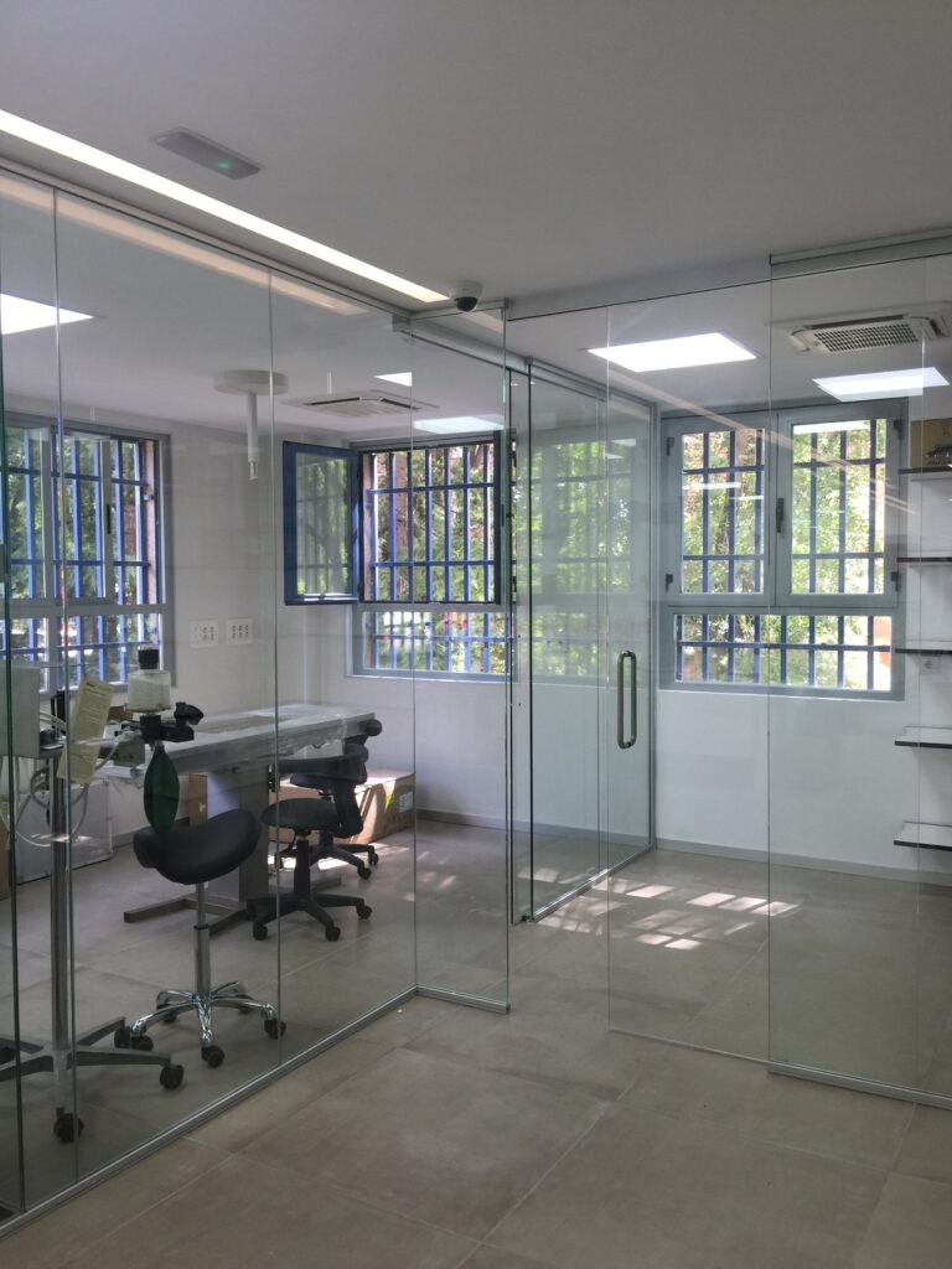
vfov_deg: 61.7
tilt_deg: -2.3
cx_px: 476
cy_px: 634
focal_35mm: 29
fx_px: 1063
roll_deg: -0.1
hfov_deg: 48.2
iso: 32
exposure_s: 1/33
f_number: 2.2
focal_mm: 4.15
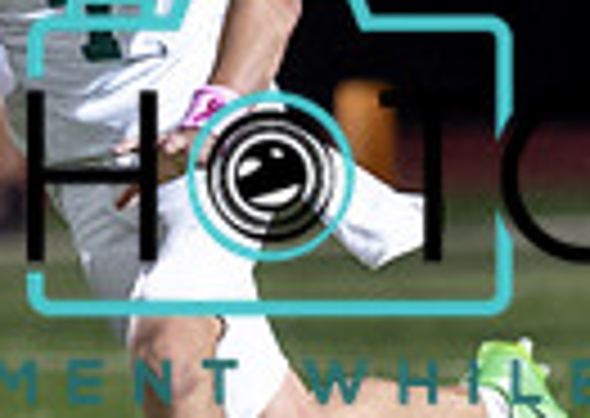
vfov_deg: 1.1
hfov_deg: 1.6
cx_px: 153
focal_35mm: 1266
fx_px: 21170
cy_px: 227
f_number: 1.8
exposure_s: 1/1000
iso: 1600
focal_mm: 135
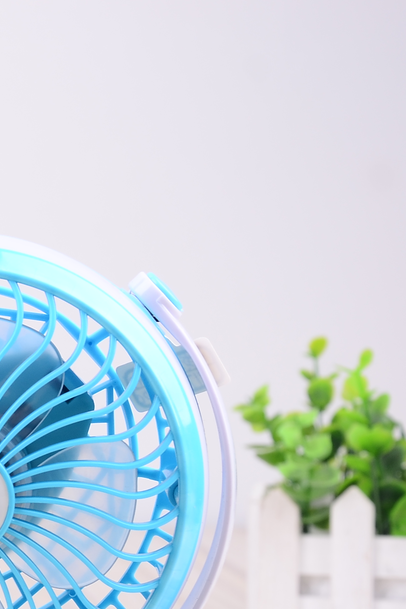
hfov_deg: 7.4
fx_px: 3044
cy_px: 577
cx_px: -340
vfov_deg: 11.3
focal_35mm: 180
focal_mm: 42
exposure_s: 1/125
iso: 100
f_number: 8
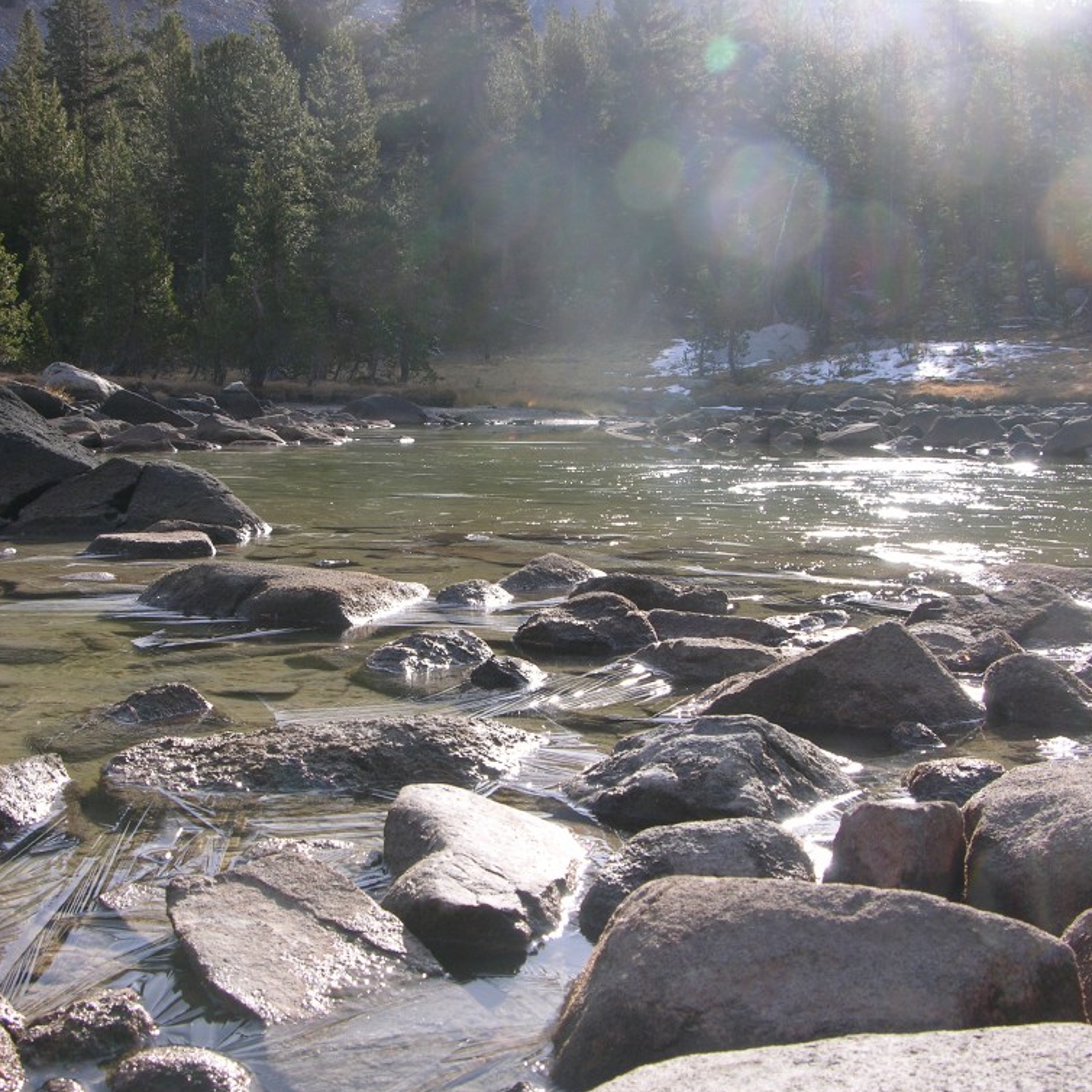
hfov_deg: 39.9
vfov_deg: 40.0
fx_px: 1499
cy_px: 552
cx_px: 442
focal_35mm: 42
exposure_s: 1/137
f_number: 5
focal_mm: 8.9
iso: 50
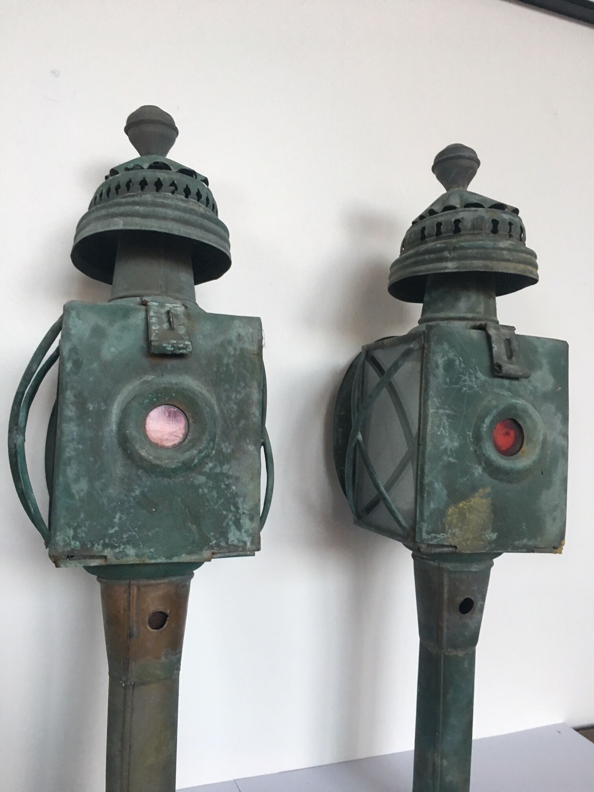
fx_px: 664
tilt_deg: +1.4
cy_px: 396
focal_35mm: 29
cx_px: 297
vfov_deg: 61.7
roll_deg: -1.5
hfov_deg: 48.2
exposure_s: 1/33
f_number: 2.2
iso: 125
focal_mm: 4.15
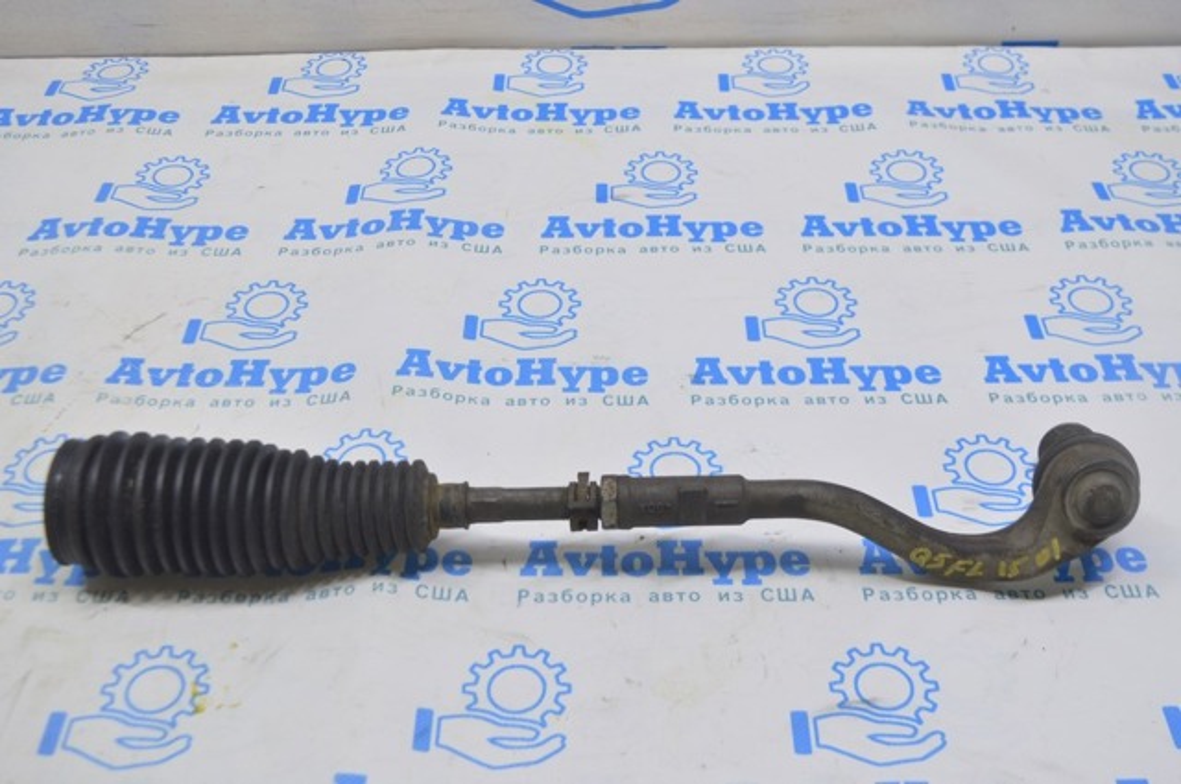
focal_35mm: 42
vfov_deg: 31.8
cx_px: 590
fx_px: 1376
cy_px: 392
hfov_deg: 46.5
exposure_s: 1/25
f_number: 5.6
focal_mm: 28
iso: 400
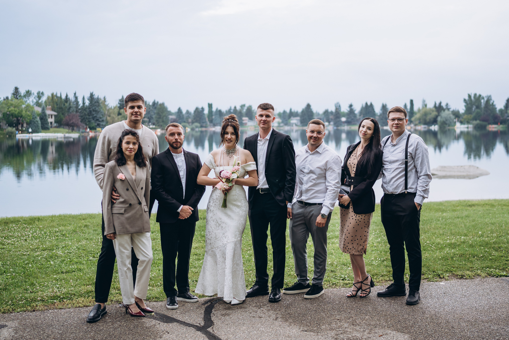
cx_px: 278
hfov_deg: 45.1
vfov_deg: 31.0
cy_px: 151
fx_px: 612
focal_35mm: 43
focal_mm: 35
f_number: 1.4
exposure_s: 1/1600
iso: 250
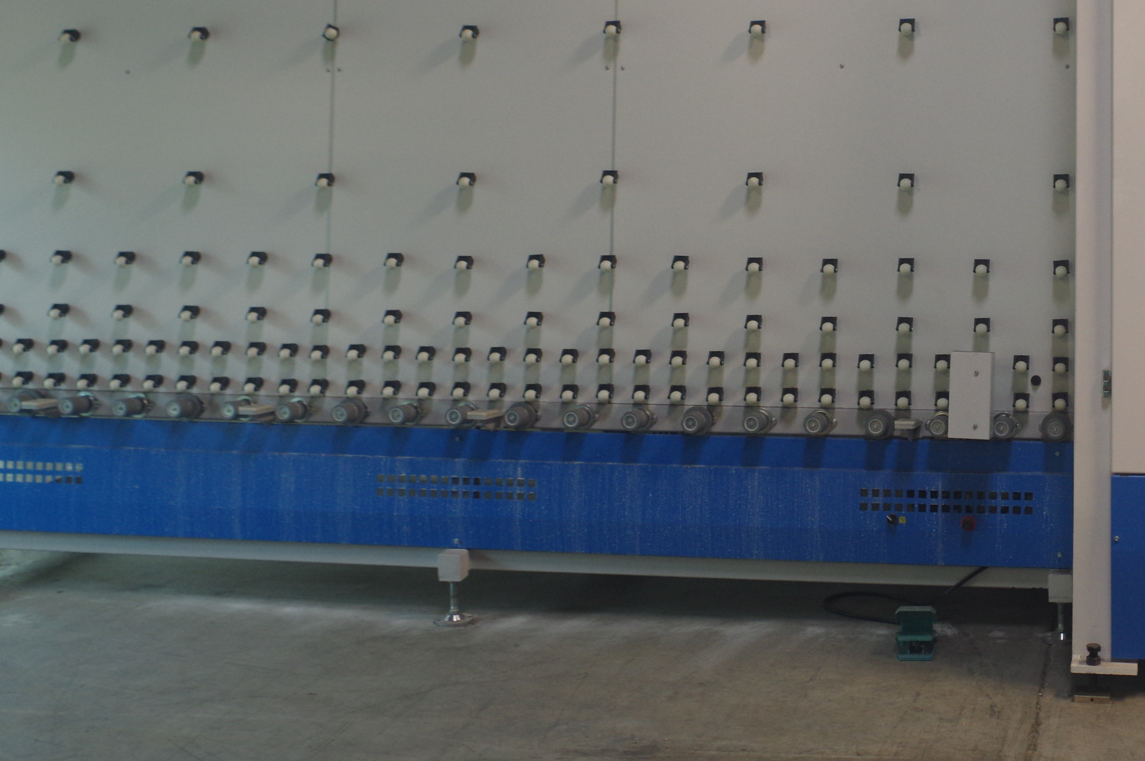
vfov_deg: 21.8
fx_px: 1938
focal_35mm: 61
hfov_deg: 32.1
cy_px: 112
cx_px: 905
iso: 400
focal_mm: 20
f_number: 5.6
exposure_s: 1/50
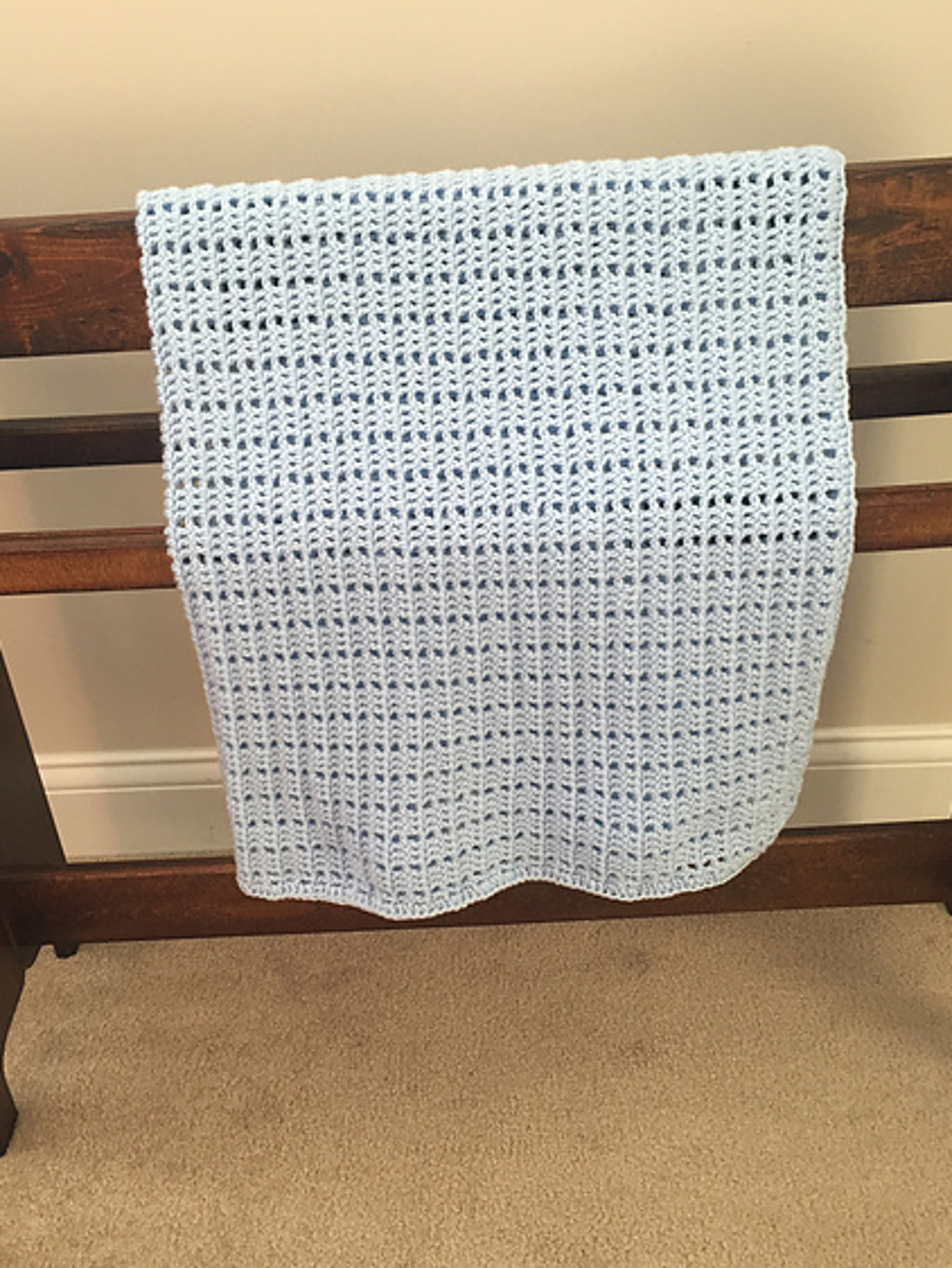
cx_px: 449
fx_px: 1209
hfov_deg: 43.0
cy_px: 704
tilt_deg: -33.1
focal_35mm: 33
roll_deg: +4.0
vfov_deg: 55.2
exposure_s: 1/30
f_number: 2.2
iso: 100
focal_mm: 4.15
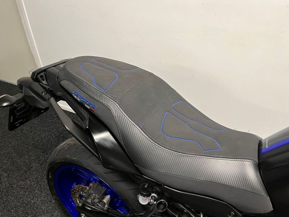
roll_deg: +1.0
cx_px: 144
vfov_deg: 53.1
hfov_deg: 67.3
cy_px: 108
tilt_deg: -35.0
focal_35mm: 26
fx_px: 217
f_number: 1.6
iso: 125
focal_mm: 5.1
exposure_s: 1/50
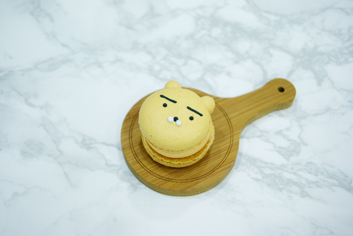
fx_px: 452
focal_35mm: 46
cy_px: 118
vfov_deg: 29.3
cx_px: 176
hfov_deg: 42.7
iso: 400
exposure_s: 1/60
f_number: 4
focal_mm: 30.63
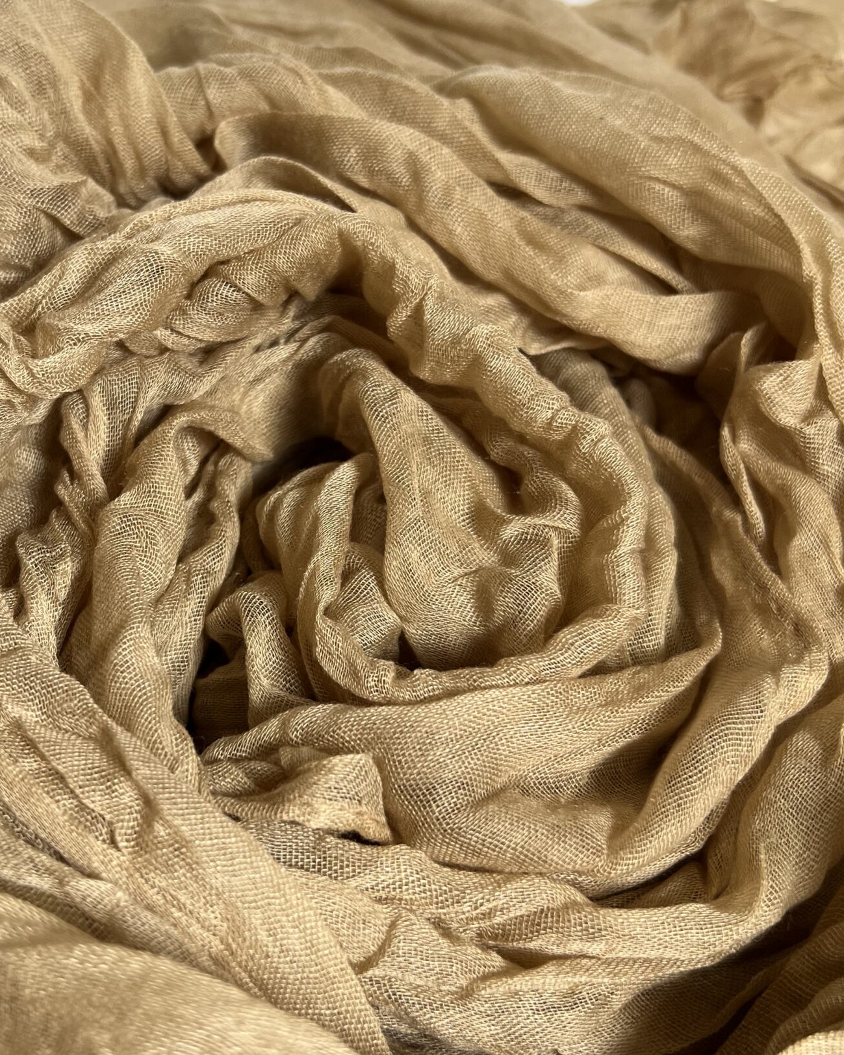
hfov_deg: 37.1
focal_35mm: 40
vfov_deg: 45.8
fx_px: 1249
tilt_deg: -49.8
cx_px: 311
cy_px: 537
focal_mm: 5.7
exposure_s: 1/60
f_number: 1.5
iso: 80
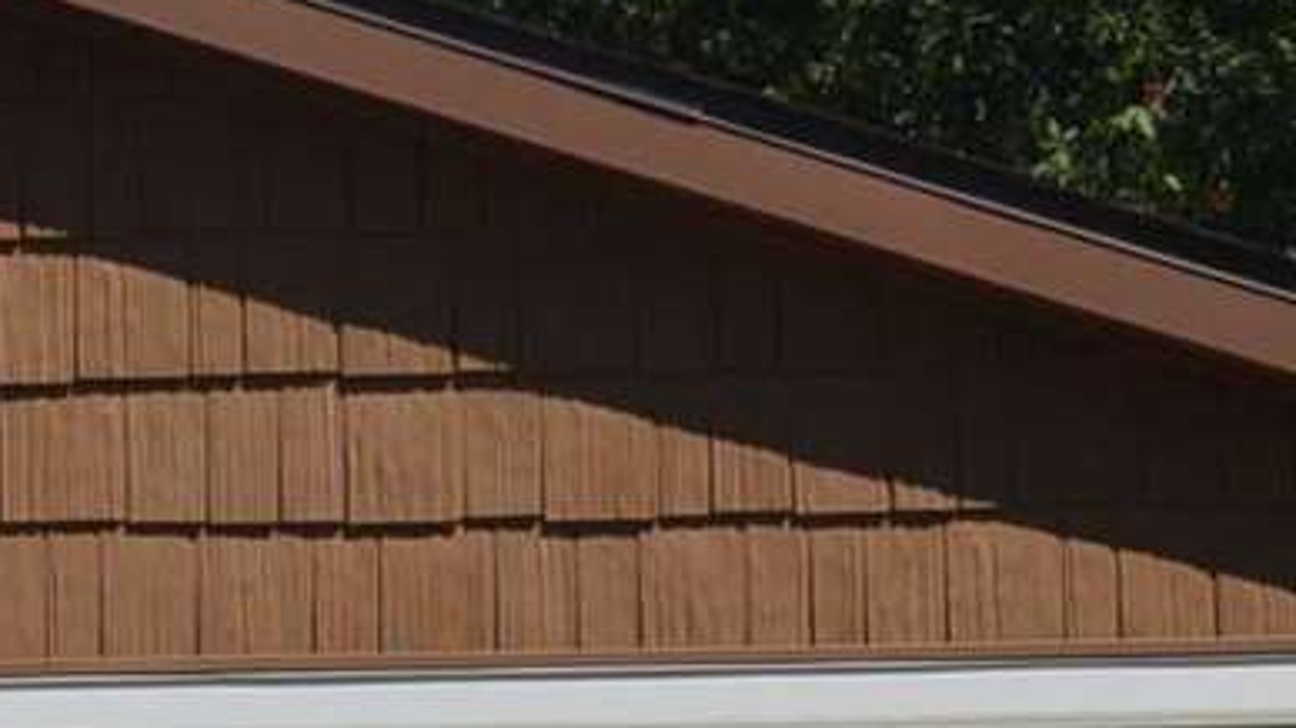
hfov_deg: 9.2
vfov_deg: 5.2
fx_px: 7970
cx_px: -147
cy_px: 514
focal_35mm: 232
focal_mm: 28
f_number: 7.1
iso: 400
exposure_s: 1/1600
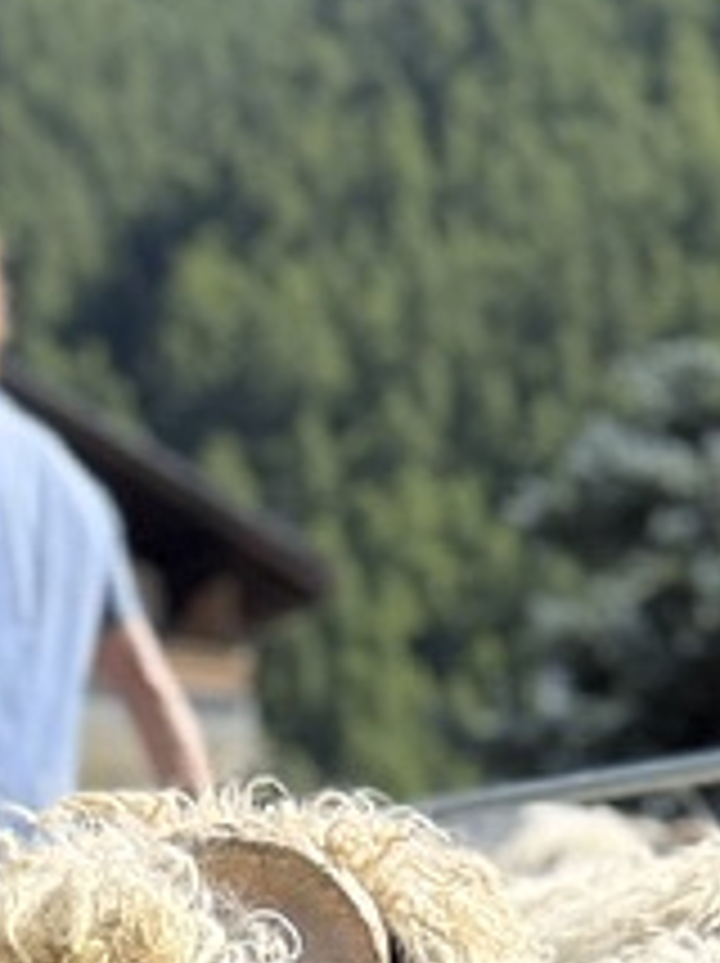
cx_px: 148
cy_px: 1732
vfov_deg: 14.9
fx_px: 3196
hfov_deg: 12.8
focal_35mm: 115
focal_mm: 6.76
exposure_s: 1/1653
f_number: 1.78
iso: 100
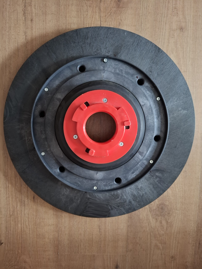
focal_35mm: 23
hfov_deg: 58.9
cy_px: 134
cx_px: 101
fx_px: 179
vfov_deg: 73.9
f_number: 1.8
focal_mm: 5.54
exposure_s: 1/33
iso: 400
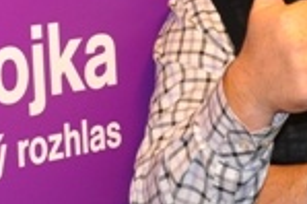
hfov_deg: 10.6
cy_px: -1
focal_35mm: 193
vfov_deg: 7.1
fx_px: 1644
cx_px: -16
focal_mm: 30
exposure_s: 1/60
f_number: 4.2
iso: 400
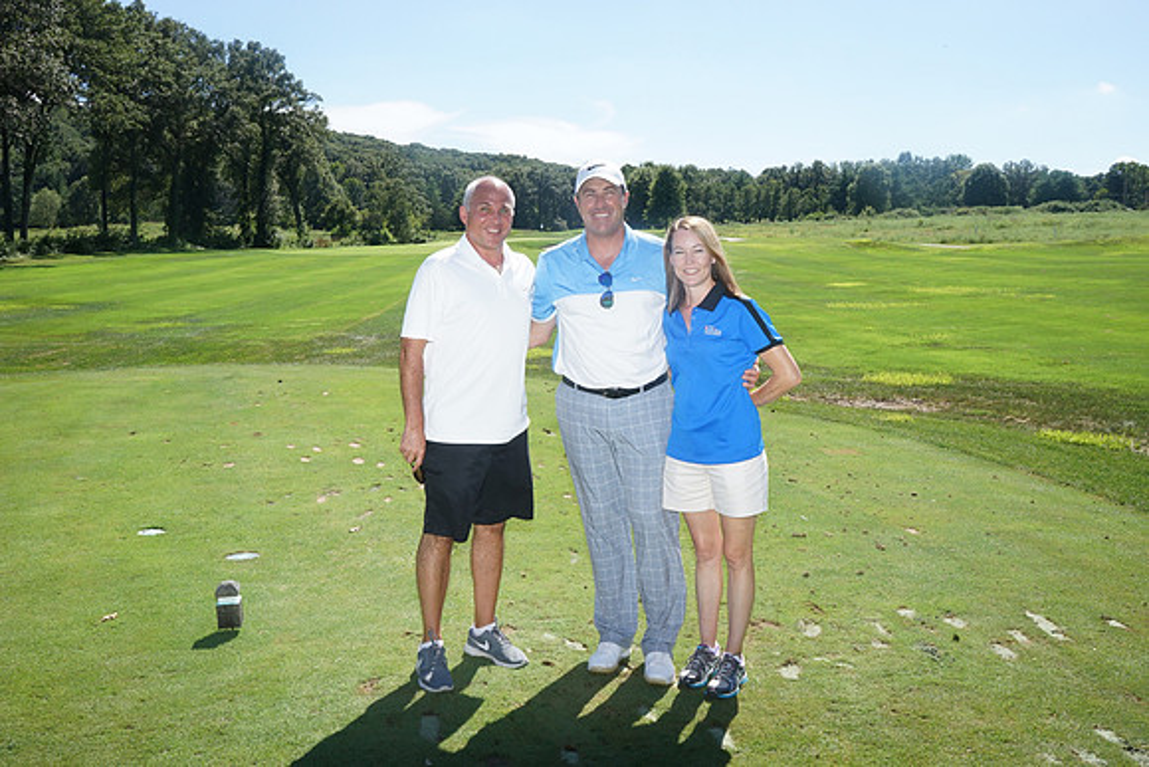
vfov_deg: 40.0
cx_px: 574
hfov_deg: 57.2
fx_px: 1053
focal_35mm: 33
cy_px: 384
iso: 800
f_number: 18
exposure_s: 1/250
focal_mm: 33
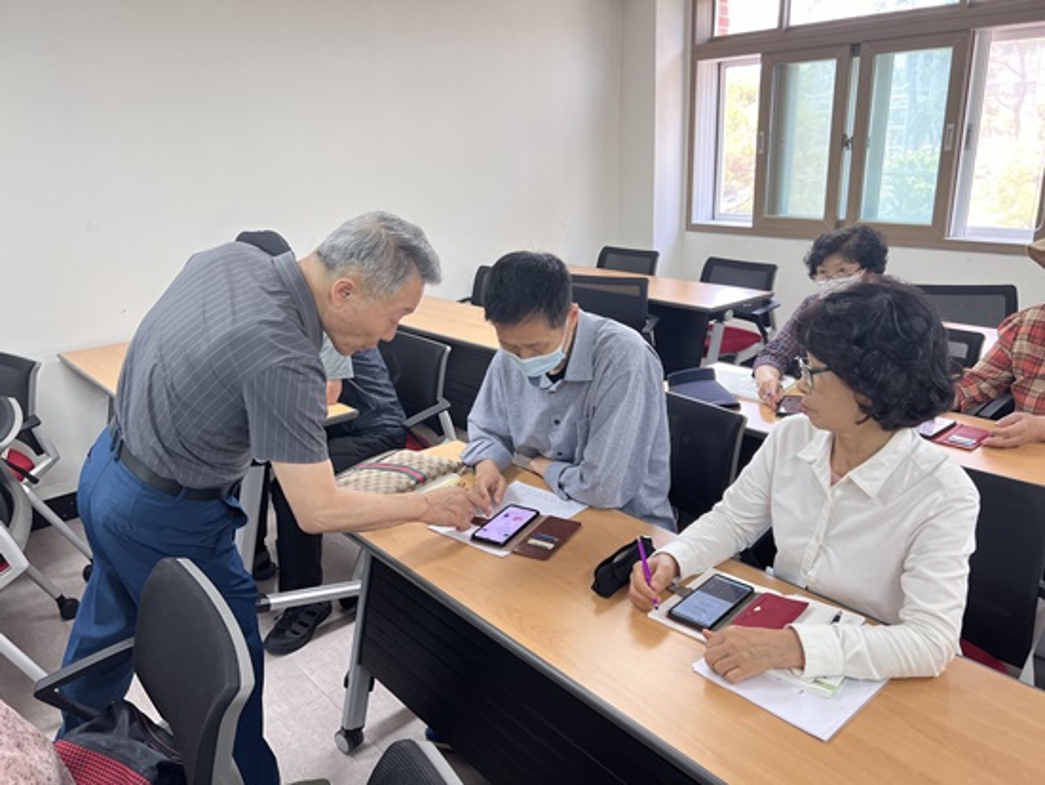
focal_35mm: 26
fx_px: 785
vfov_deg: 53.1
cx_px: 522
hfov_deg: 67.3
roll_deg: +2.8
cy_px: 392
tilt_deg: -18.6
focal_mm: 5.7
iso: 100
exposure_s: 1/120
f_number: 1.5
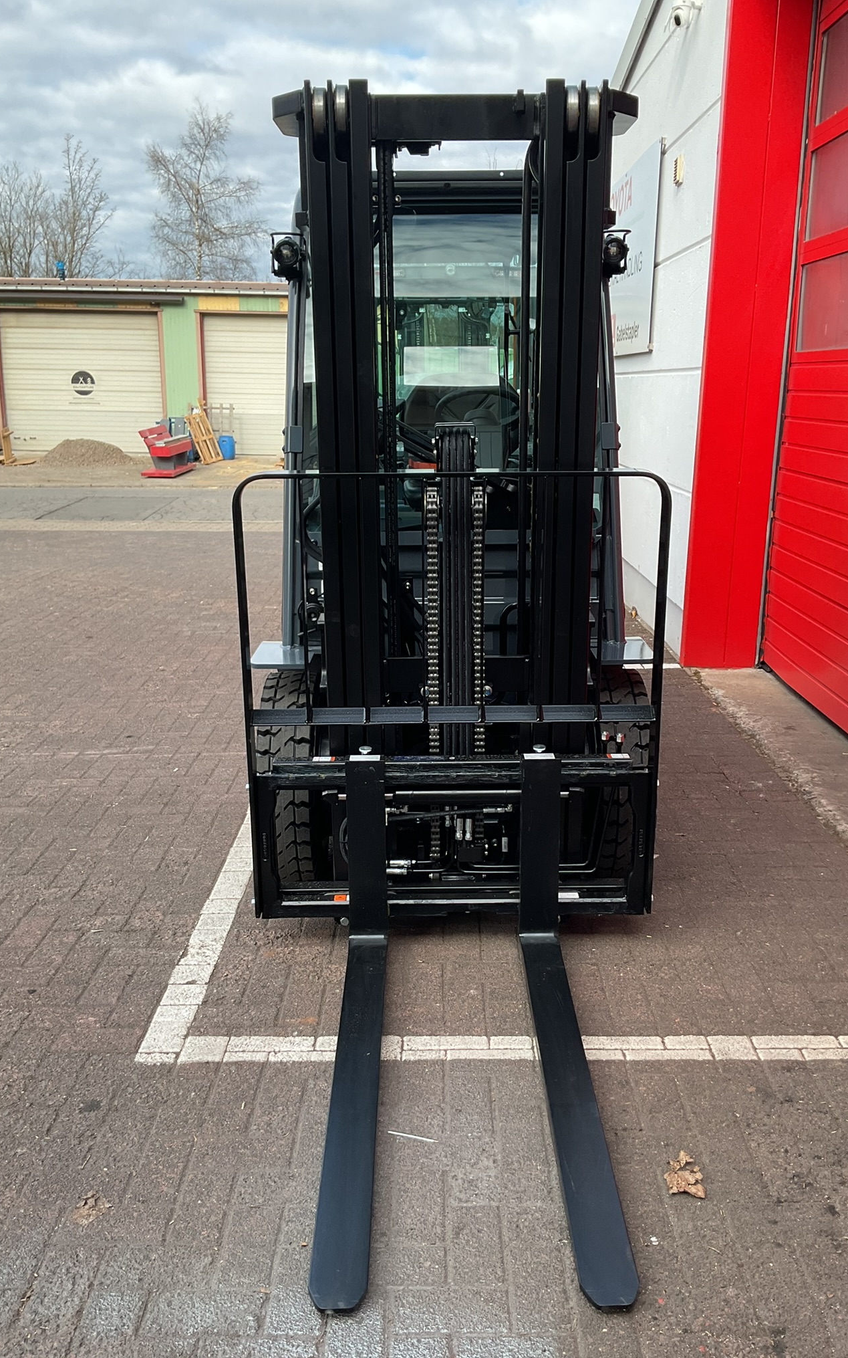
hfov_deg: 40.6
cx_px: 445
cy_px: 684
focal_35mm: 31
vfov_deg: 61.2
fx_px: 1147
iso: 16
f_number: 1.8
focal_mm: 3
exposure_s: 1/355
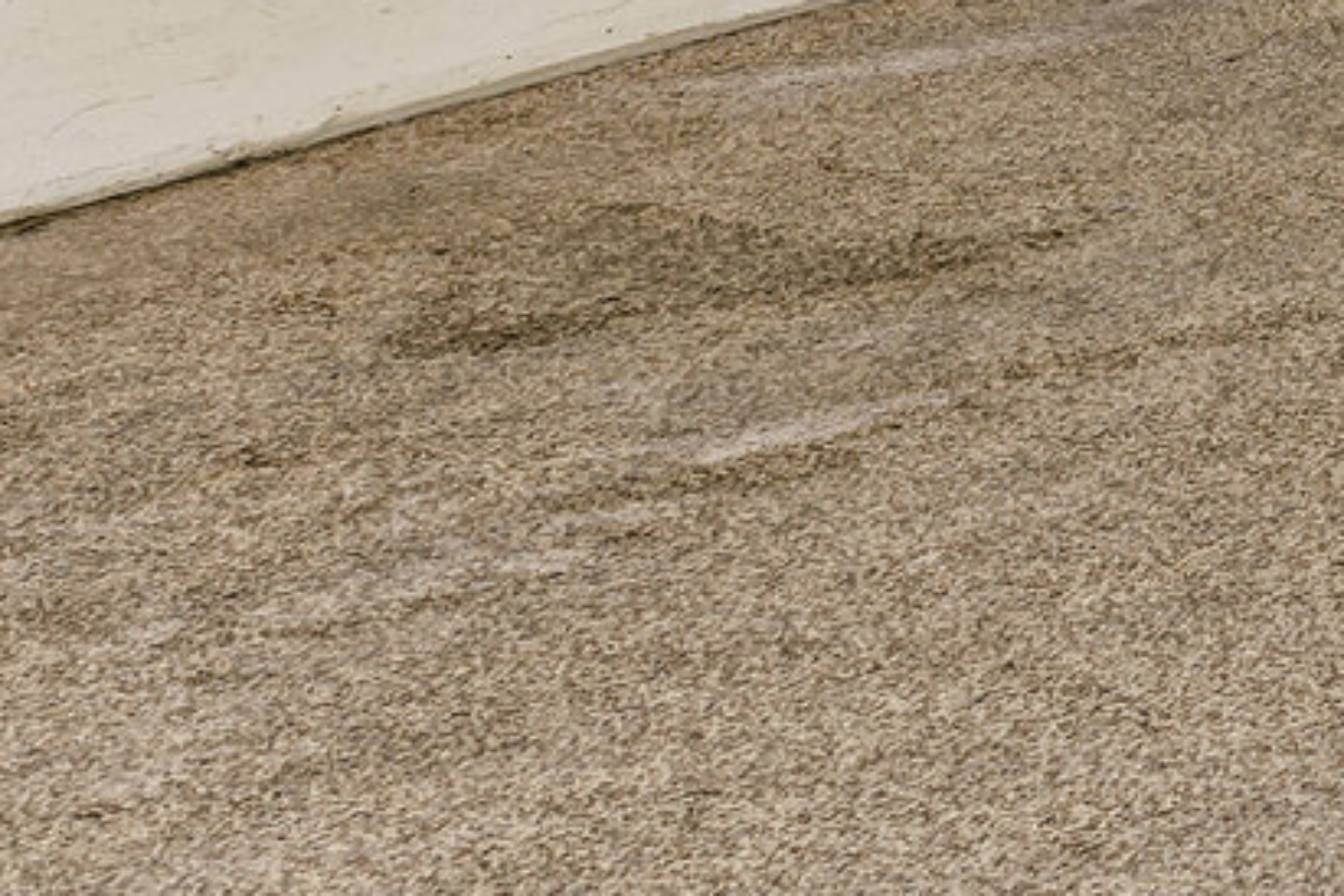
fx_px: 3397
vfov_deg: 12.6
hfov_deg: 14.3
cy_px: -1073
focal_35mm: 91
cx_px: 3280
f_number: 7.1
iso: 100
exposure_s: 1/250
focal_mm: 17
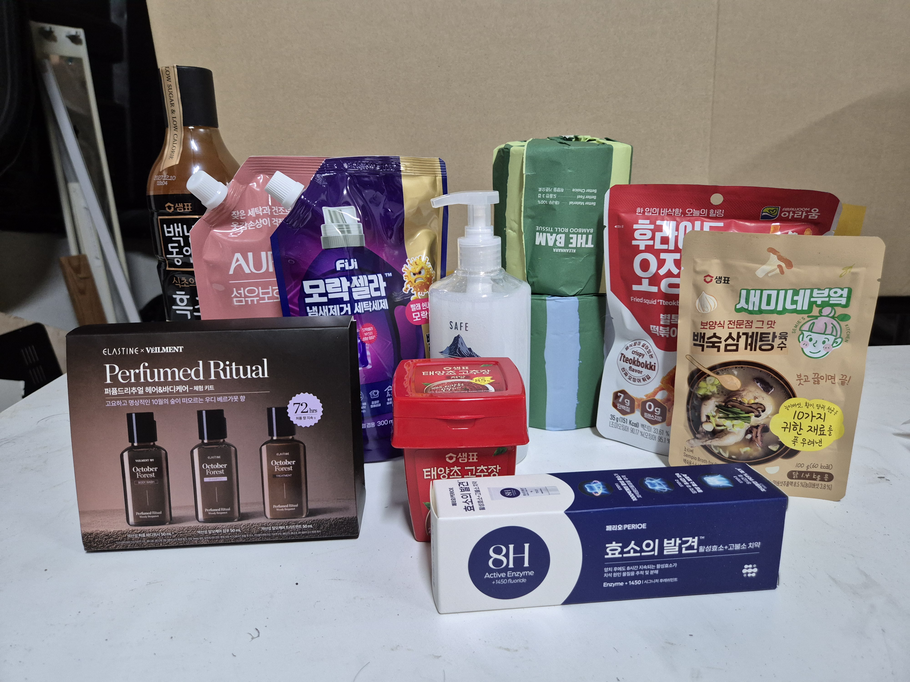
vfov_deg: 58.9
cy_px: 341
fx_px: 605
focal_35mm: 23
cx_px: 455
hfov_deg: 73.9
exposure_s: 1/120
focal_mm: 5.4
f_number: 1.8
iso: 640
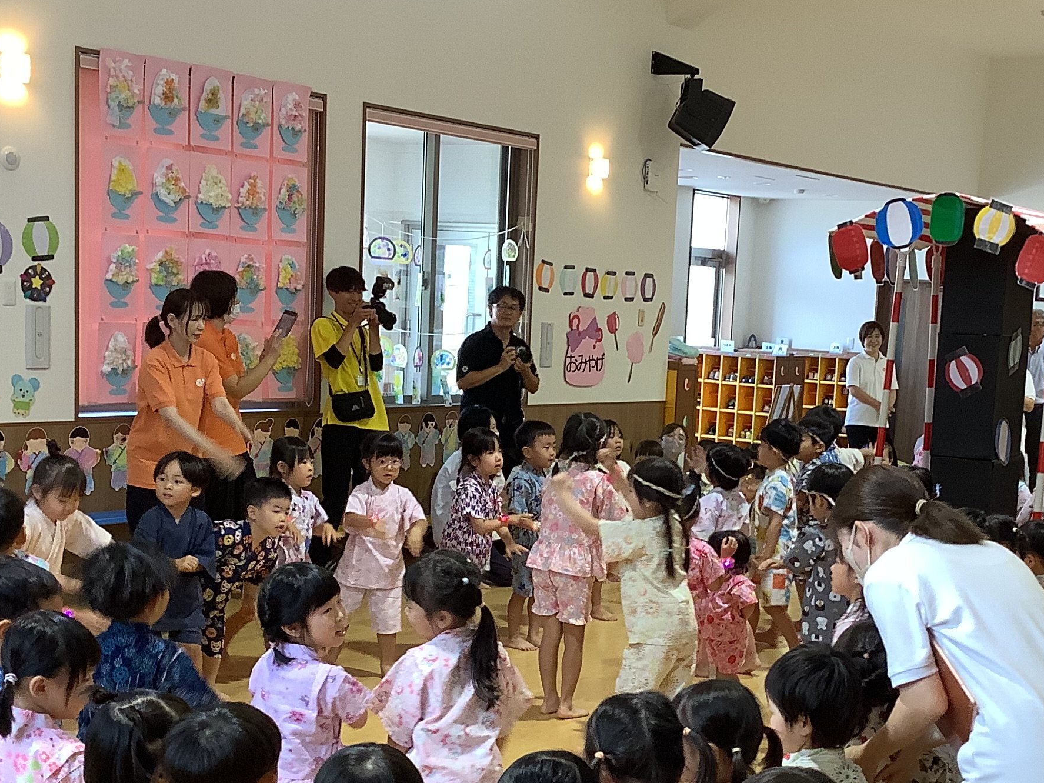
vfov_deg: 25.4
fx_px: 1719
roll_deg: -2.9
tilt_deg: -9.9
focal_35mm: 57
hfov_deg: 33.7
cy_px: 562
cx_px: 613
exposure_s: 1/60
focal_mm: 3.3
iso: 64
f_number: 2.4
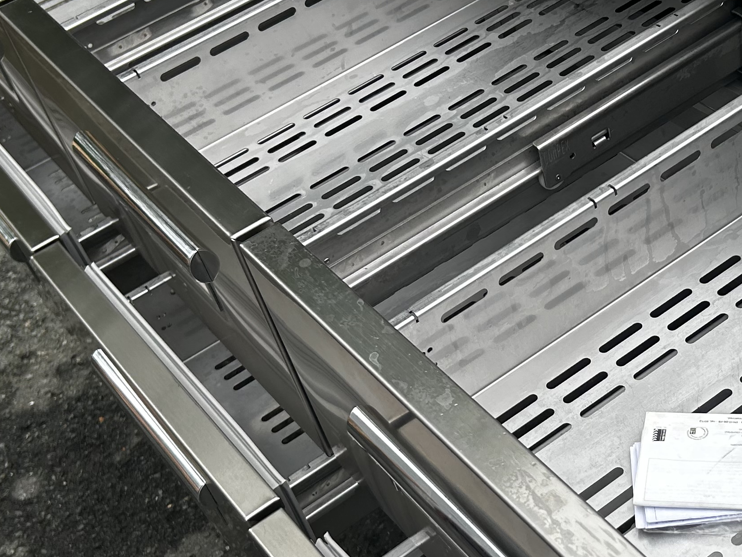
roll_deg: +13.8
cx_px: 573
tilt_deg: -44.5
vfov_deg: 23.2
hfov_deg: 30.1
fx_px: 1350
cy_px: 362
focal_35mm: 63
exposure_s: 1/499
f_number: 1.5
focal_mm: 5.7
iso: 50
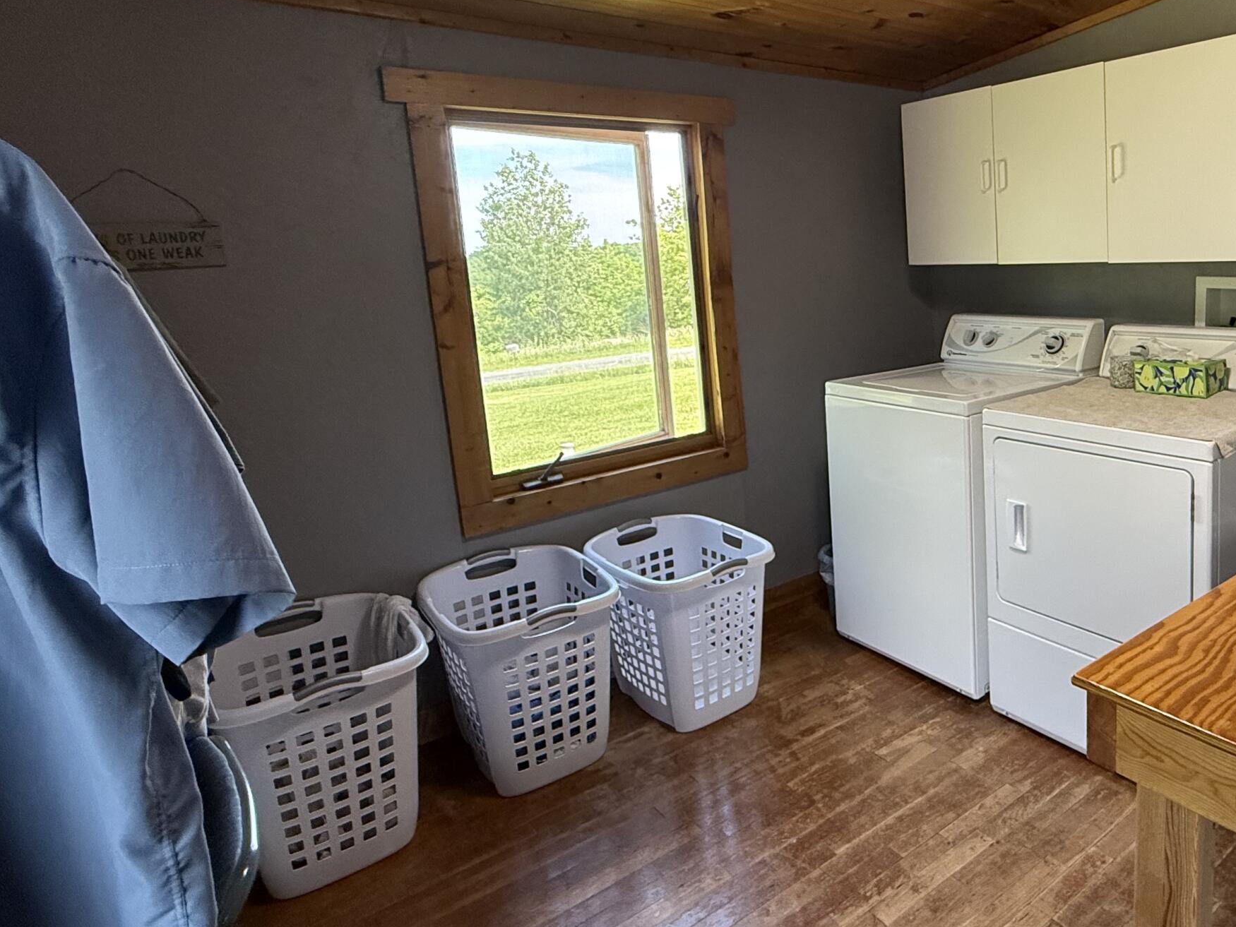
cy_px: 368
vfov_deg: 56.4
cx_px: 934
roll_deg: +3.0
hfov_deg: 66.9
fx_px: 857
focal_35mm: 24
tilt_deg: -7.8
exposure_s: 1/120
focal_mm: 2.22
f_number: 2.2
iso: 320
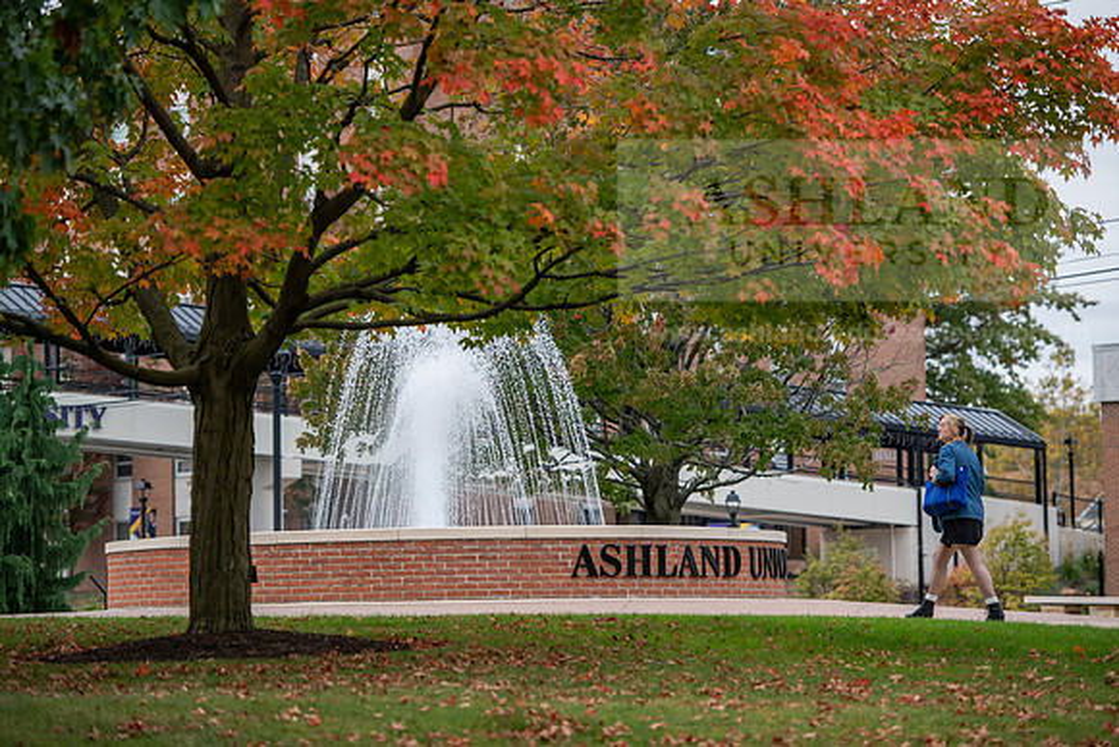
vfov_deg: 10.2
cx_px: 560
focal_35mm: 135
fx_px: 4197
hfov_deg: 15.2
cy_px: 374
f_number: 3.2
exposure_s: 1/640
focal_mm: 135
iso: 320
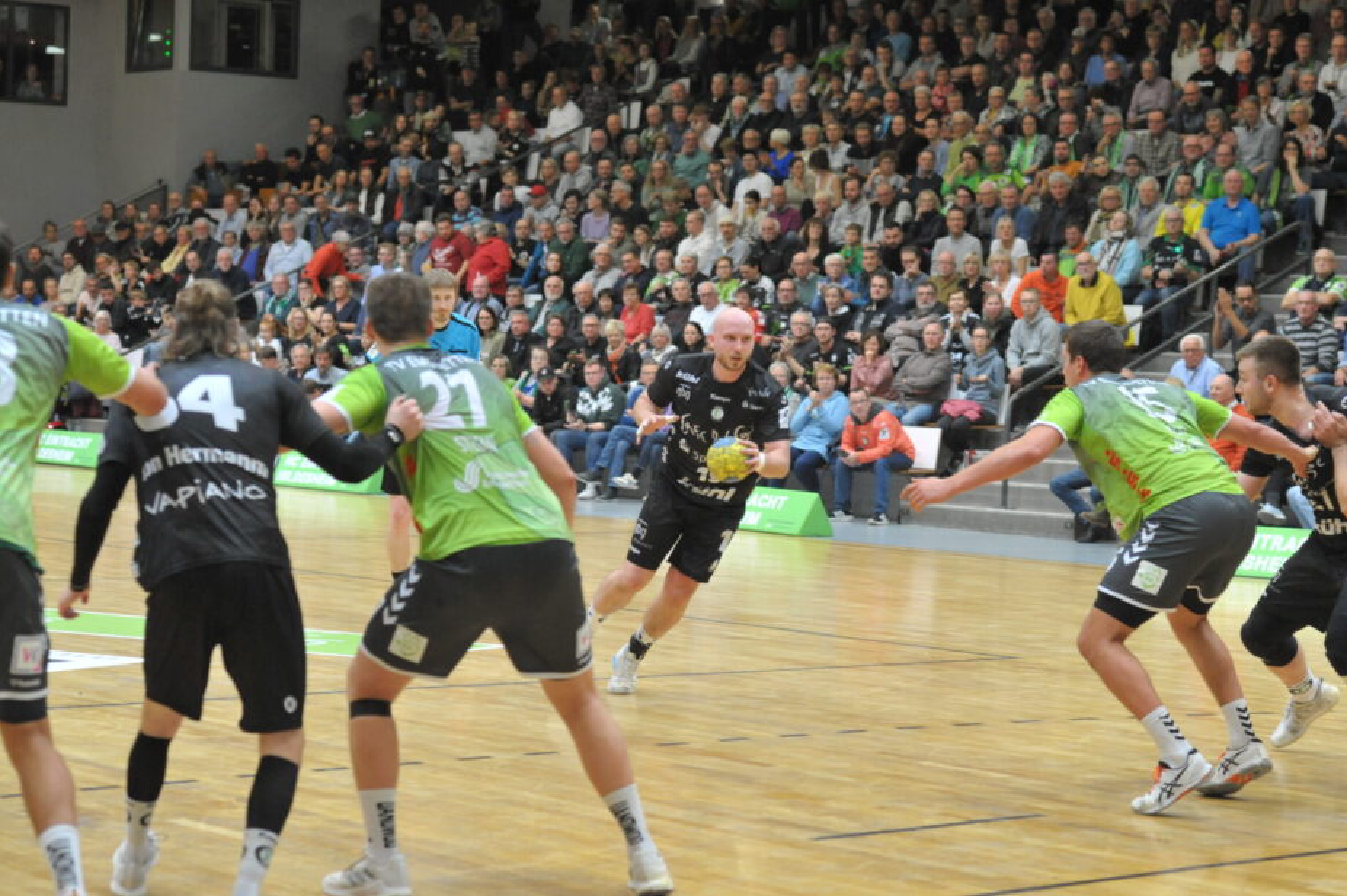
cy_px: 449
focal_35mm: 94
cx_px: 743
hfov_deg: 21.7
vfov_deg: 14.5
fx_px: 3515
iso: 3200
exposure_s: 1/400
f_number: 4
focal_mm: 85
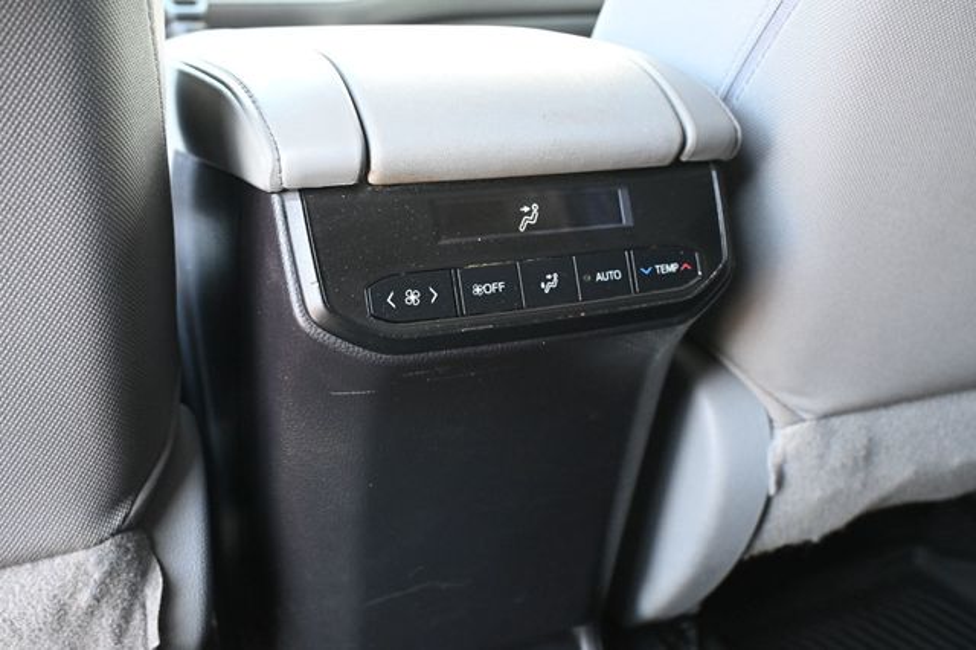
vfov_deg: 39.1
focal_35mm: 34
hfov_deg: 56.2
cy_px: 325
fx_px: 914
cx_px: 488
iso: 3200
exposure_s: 1/80
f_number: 4
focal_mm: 22.5
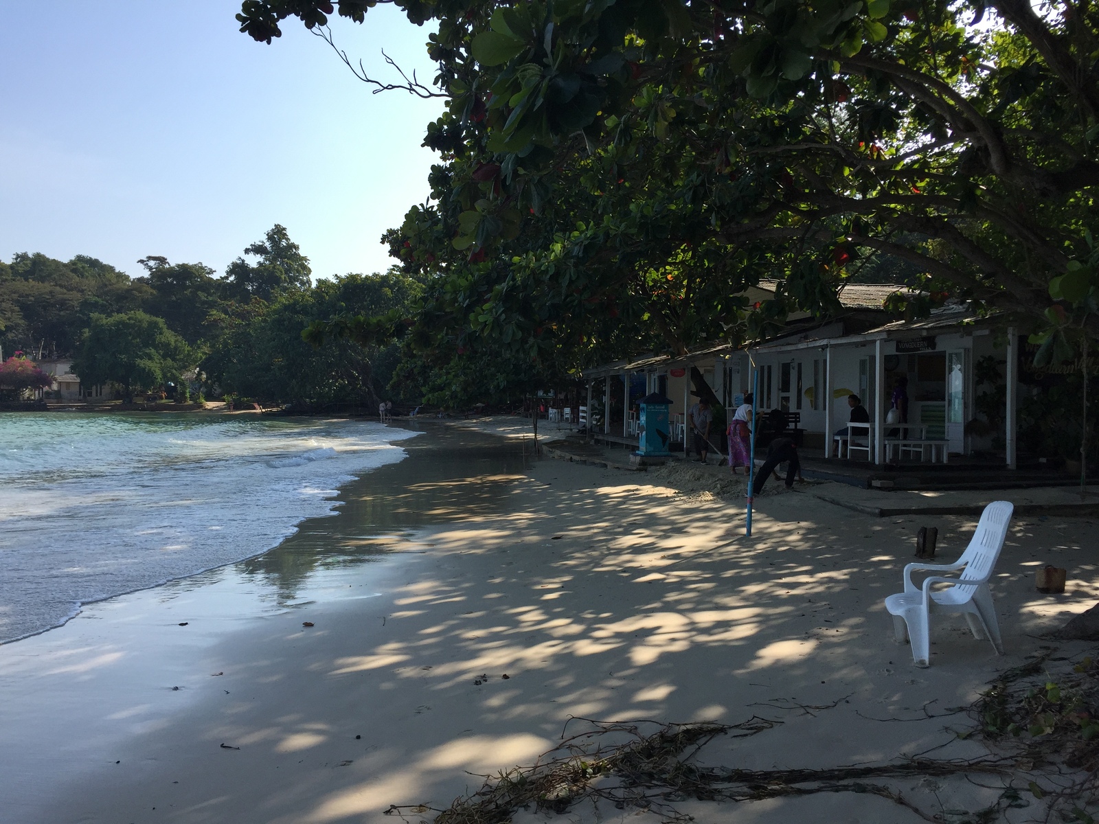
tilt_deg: -0.4
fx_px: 921
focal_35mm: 29
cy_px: 412
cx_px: 550
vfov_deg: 48.2
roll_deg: -1.4
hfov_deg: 61.7
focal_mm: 4.15
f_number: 2.2
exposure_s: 1/1412
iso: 32
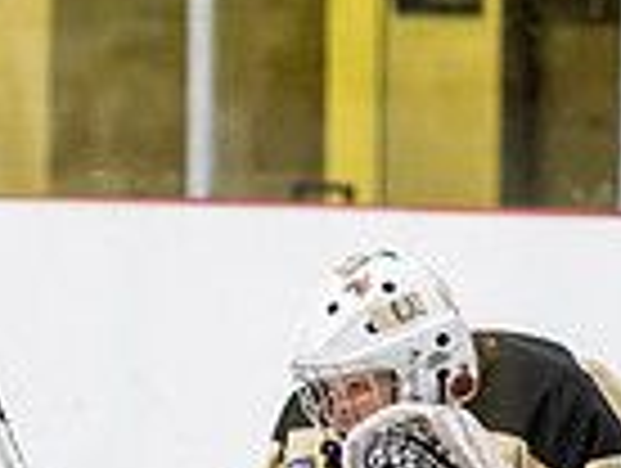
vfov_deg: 2.6
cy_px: 655
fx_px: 10459
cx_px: 450
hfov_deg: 3.4
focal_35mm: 582
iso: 3200
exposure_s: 1/640
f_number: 2.8
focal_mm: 125
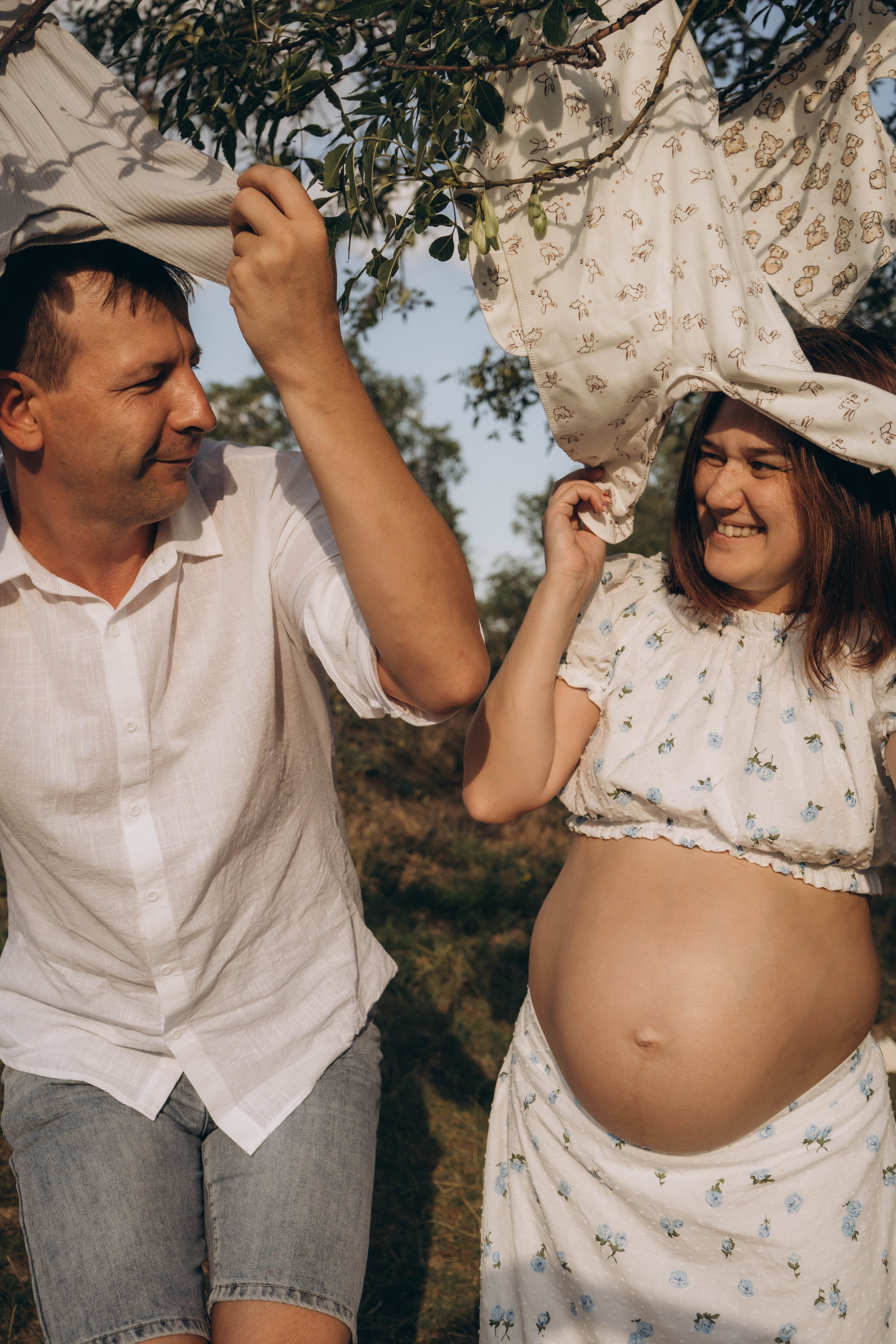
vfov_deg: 45.4
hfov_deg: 31.2
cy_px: 672
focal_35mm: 43
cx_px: 448
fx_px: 1605
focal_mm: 43
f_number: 5.6
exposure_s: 1/800
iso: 400
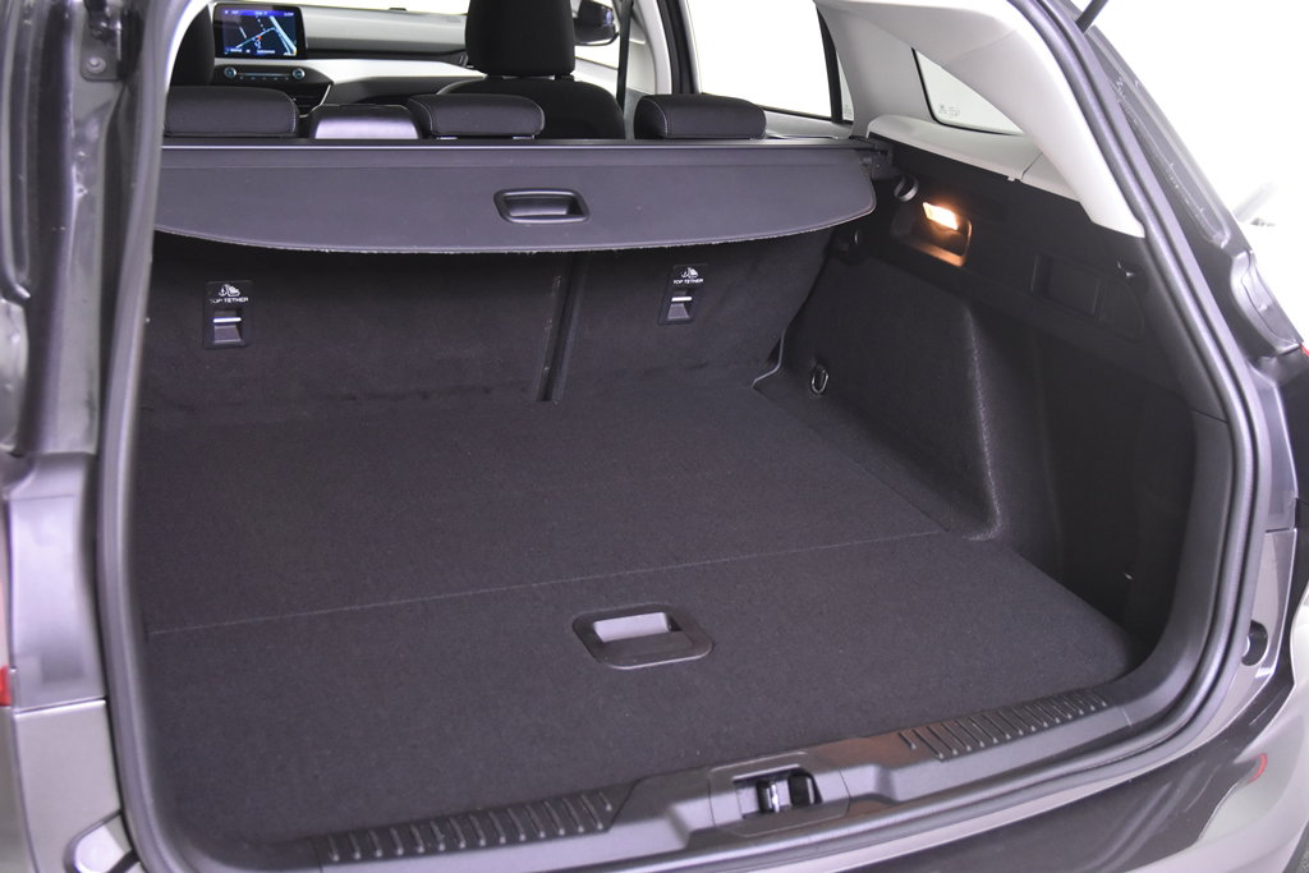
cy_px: 436
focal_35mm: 39
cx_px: 654
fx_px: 1418
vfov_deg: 34.2
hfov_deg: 49.5
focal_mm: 26
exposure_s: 1/40
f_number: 3.2
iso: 2000
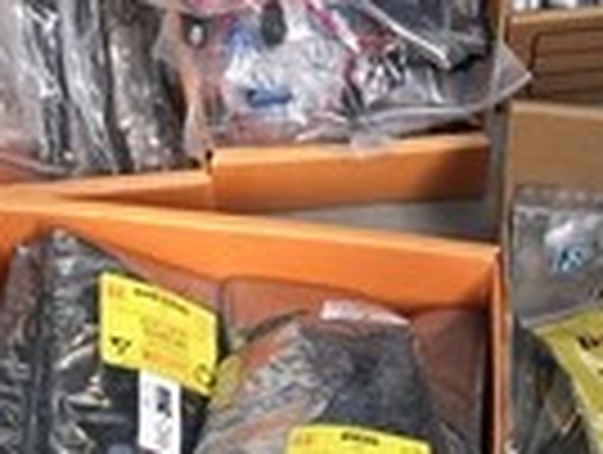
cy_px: 216
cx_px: 572
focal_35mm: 125
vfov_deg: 11.9
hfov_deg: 15.5
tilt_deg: -58.3
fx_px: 2181
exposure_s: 1/187
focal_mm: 3.99
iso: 20
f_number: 1.8
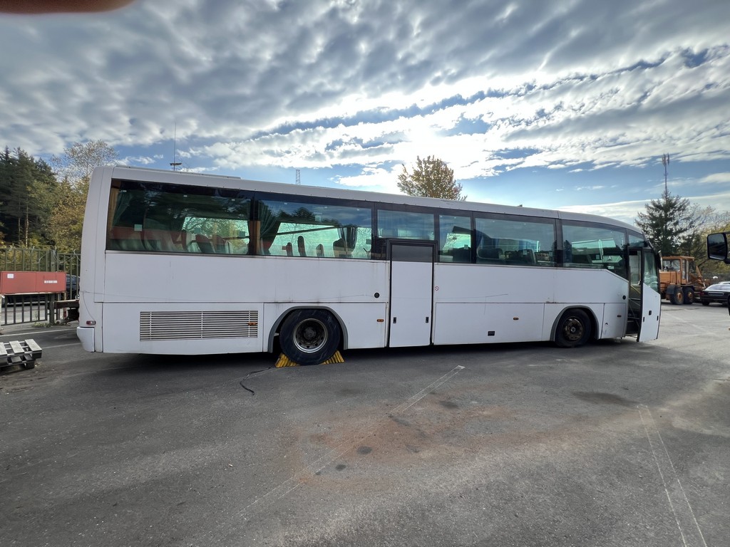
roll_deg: +0.3
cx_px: 365
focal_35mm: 13
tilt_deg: -0.8
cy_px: 274
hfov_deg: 106.2
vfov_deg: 89.9
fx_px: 274
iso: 32
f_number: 1.8
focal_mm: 1.57
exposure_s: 1/576
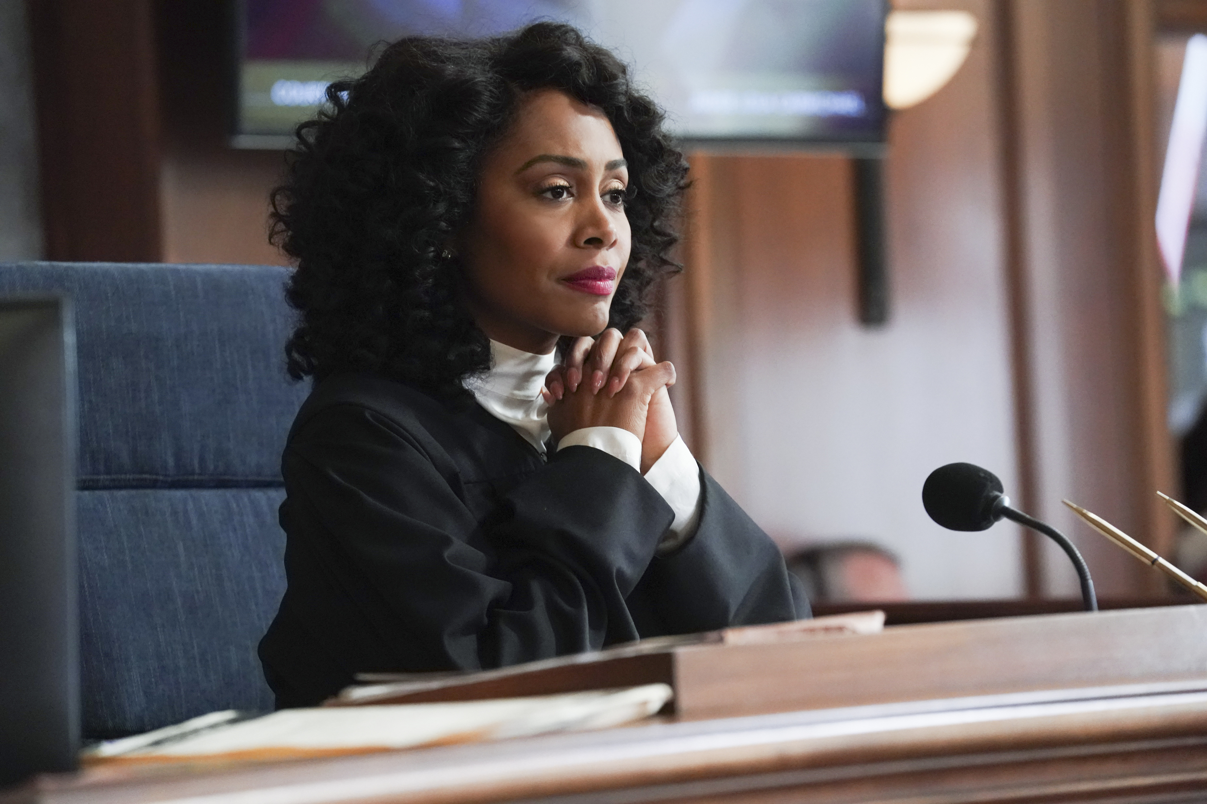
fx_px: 6705
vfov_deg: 6.9
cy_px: 402
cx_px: 604
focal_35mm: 200
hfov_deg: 10.3
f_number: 5
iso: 6400
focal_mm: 200
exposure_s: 1/160
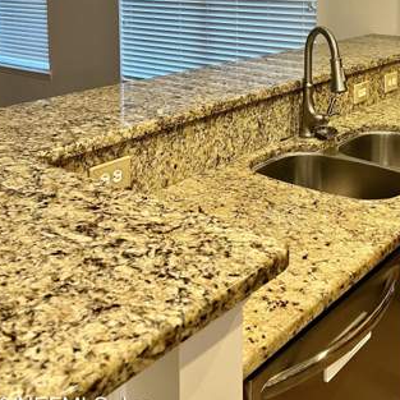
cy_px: 35
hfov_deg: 35.9
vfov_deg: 34.0
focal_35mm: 47
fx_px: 614
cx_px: 247
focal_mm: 5.7
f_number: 1.5
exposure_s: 1/60
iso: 320
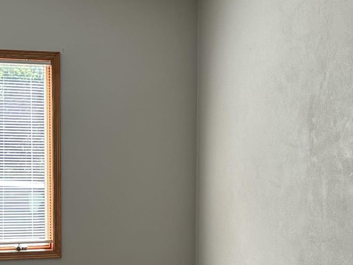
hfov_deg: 22.2
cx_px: 138
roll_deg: -0.8
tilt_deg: -4.8
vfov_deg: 16.6
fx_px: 897
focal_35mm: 88
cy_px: 226
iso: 80
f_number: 1.78
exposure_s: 1/274
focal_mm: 6.86
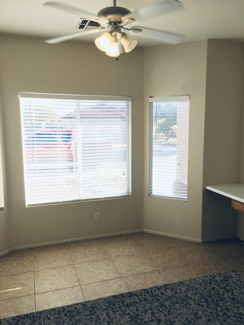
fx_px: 273
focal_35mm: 29
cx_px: 122
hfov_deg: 48.2
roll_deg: -1.8
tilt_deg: -7.5
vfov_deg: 61.7
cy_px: 162
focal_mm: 4.15
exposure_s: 1/120
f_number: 2.2
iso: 32
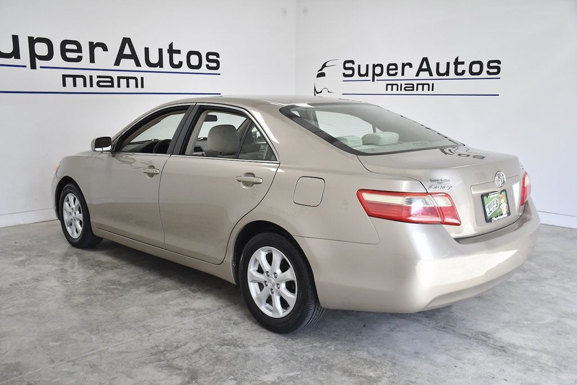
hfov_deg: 55.8
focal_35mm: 34
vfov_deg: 38.9
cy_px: 192
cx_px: 288
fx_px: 545
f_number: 4
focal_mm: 23
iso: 1250
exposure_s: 1/1250
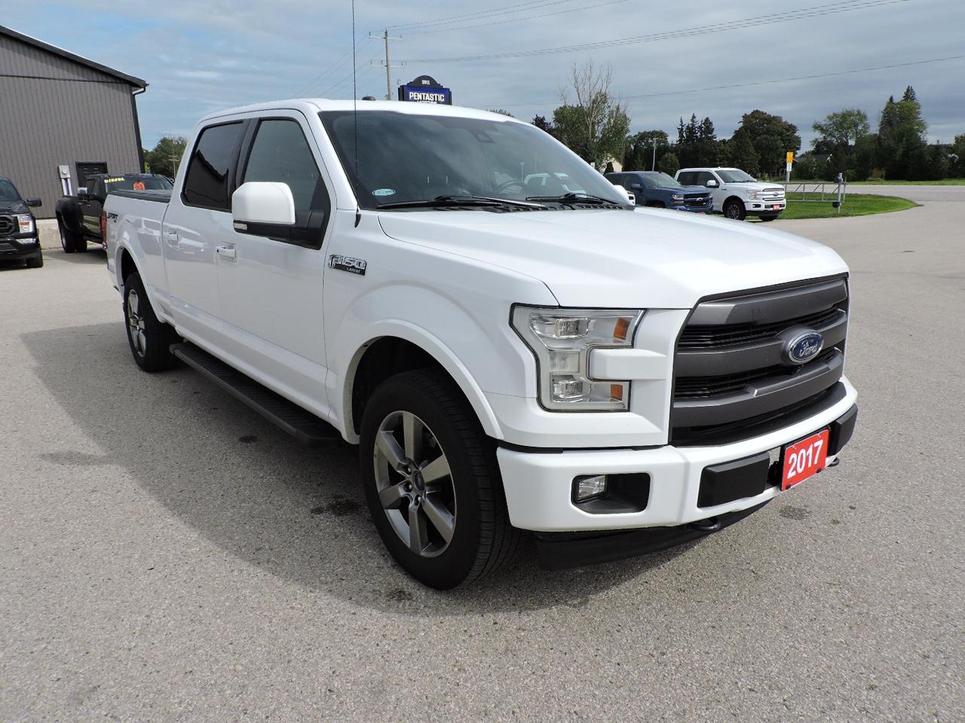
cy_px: 362
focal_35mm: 24
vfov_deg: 56.8
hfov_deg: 71.6
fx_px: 669
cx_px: 482
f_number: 4.2
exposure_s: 1/1250
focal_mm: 4.3
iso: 100
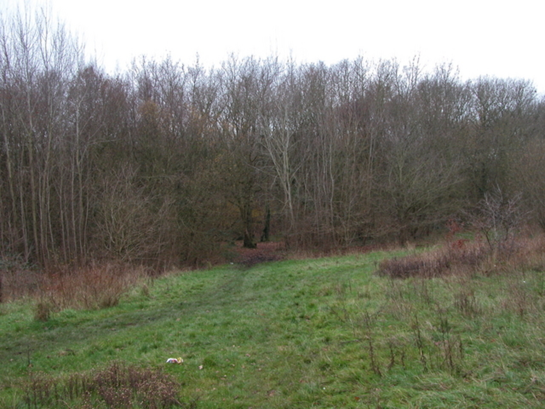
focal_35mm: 35
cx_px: 272
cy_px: 204
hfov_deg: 52.6
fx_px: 551
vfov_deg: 40.7
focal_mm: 8.9
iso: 100
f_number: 3.2
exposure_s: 1/67
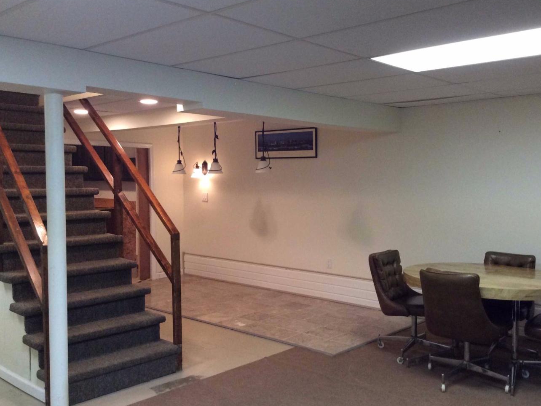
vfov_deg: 38.7
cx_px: 290
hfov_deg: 50.1
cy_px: 208
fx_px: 578
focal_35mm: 37
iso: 200
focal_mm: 3.3
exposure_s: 1/25
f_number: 2.4
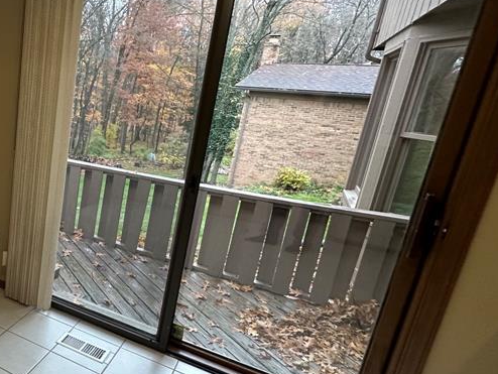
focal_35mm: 29
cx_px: -7
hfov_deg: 49.5
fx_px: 417
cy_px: 186
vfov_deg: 48.3
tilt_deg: -12.3
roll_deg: -1.4
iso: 200
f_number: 2.2
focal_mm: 2.22
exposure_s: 1/60
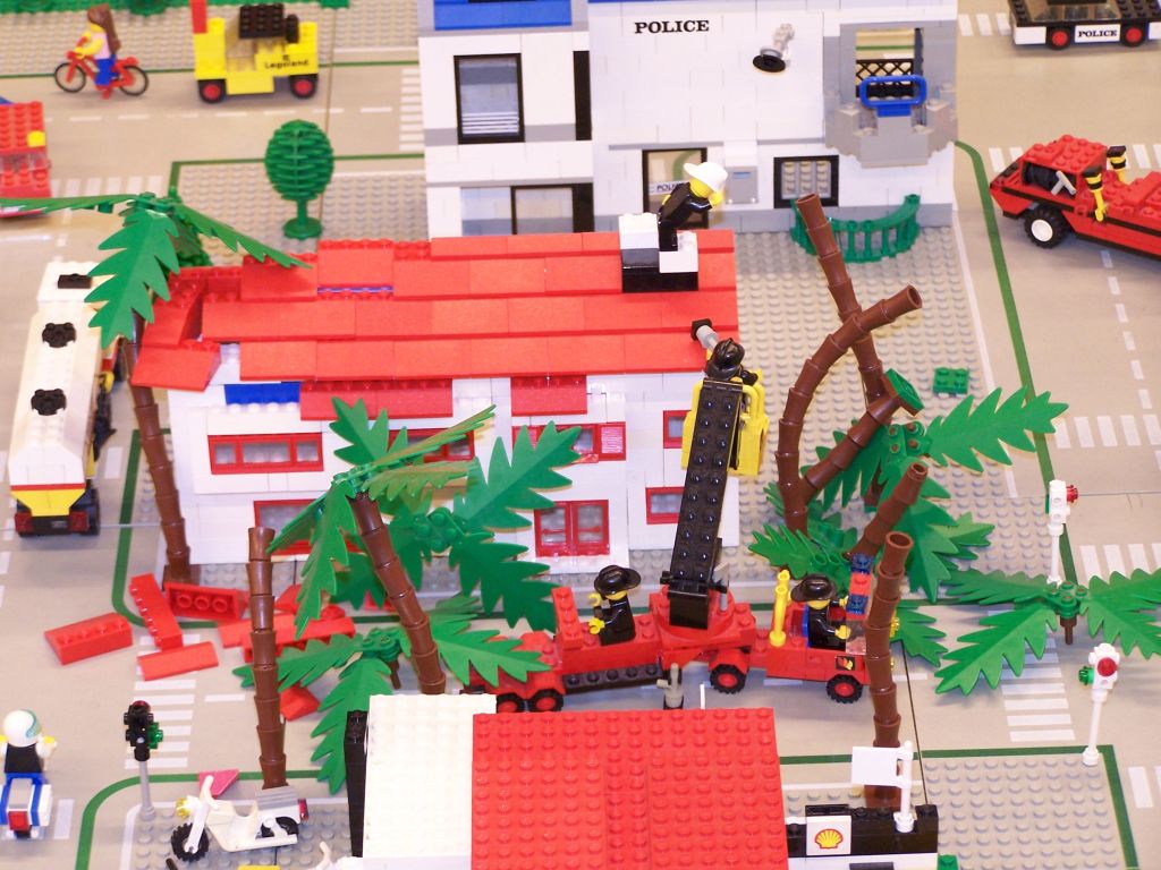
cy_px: 435
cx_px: 580
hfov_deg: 16.8
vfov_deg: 12.7
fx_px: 3924
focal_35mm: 117
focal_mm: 19.4
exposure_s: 1/6
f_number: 3.2
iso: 140
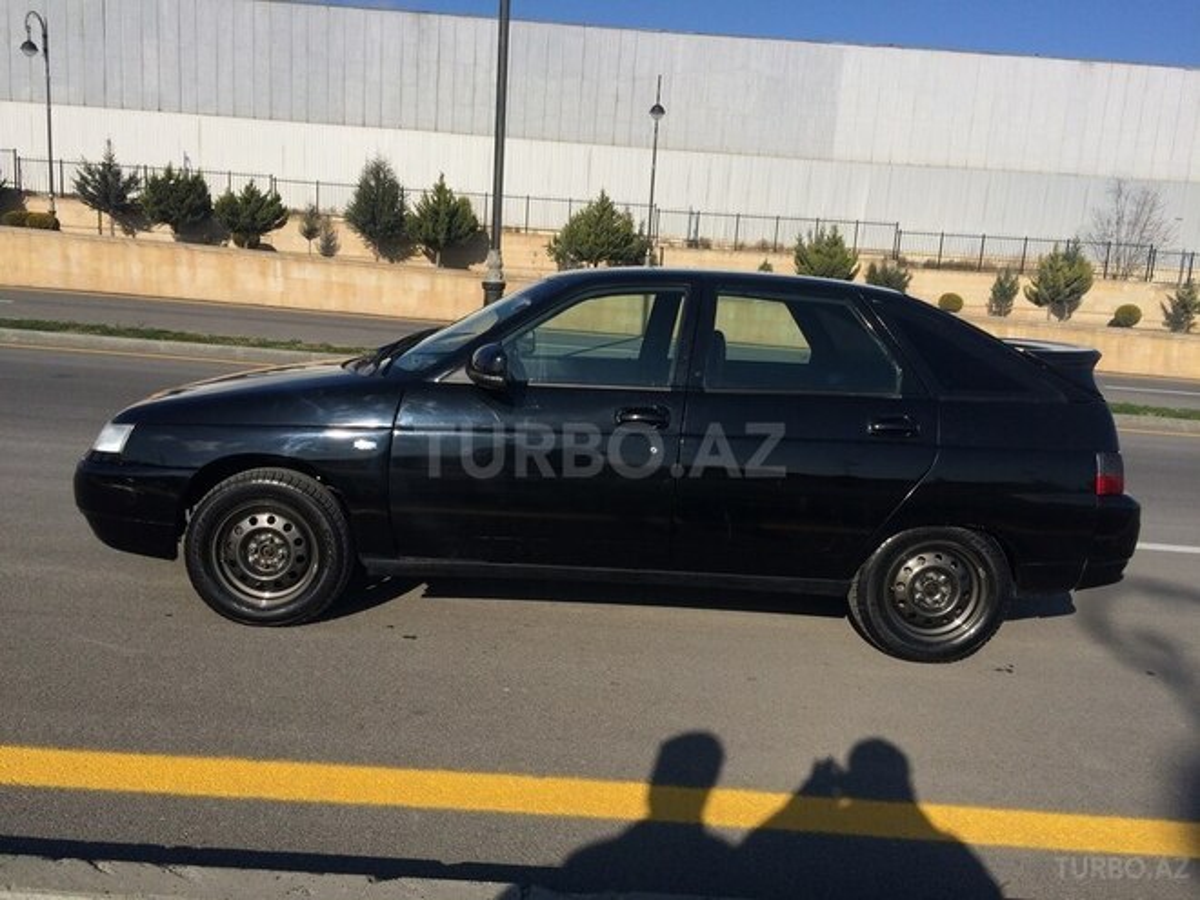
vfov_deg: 48.2
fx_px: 1005
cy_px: 450
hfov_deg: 61.7
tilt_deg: -10.8
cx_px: 600
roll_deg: -3.2
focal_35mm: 29
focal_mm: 4.15
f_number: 2.2
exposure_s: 1/3425
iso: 32
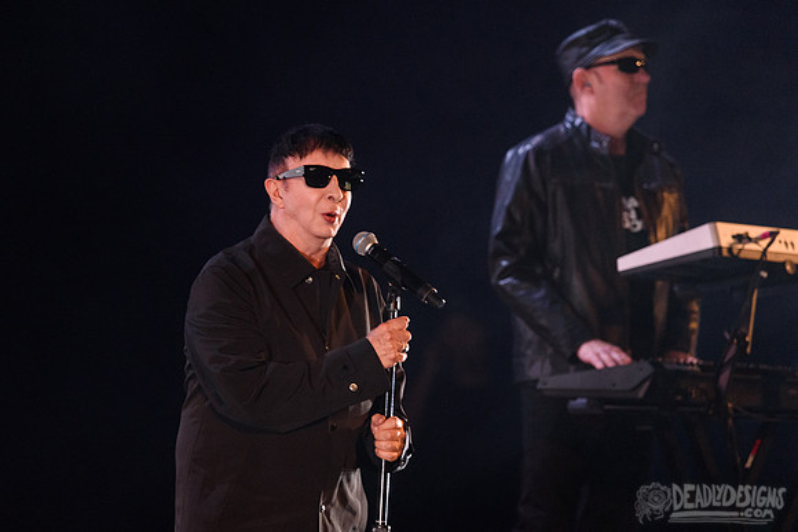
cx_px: 363
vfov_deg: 3.2
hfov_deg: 4.7
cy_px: 277
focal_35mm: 436
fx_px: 9675
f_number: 6
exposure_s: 1/200
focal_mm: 400
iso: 4000
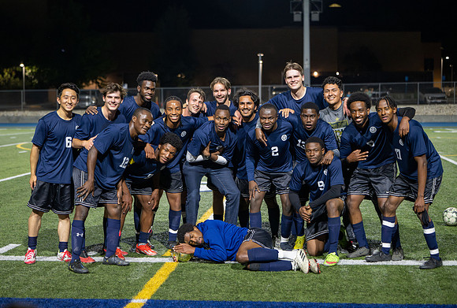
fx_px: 899
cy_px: 154
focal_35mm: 71
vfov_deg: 19.4
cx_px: 226
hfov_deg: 28.5
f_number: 2.8
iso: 3200
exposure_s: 1/320
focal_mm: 70
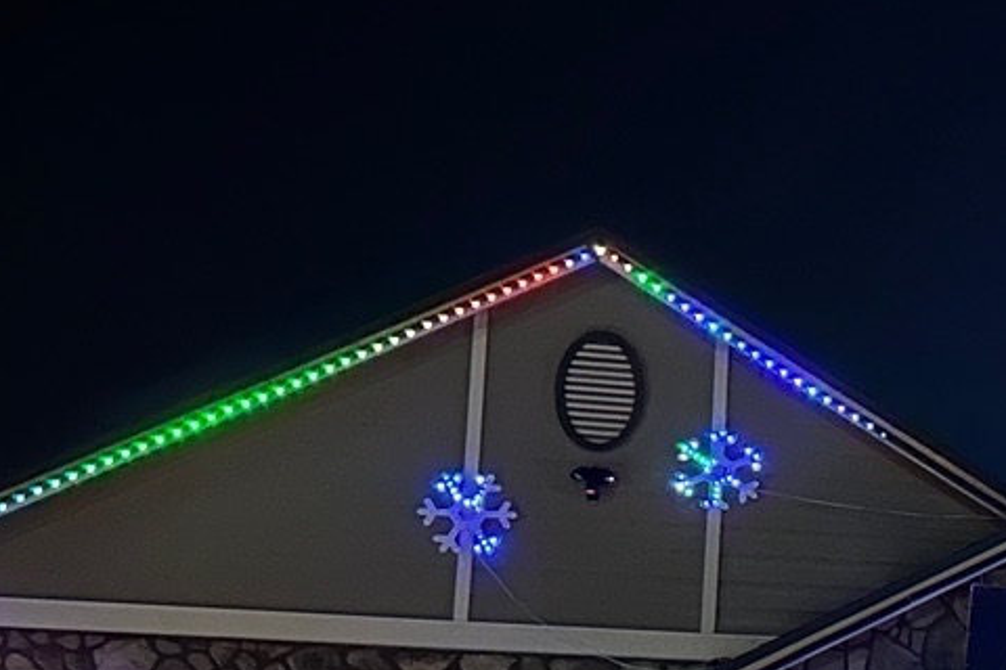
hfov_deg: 22.0
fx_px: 2179
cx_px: 1465
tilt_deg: +4.7
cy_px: 686
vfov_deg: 17.1
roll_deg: -2.2
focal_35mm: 78
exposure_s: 1/15
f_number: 1.78
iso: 2500
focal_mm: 6.86
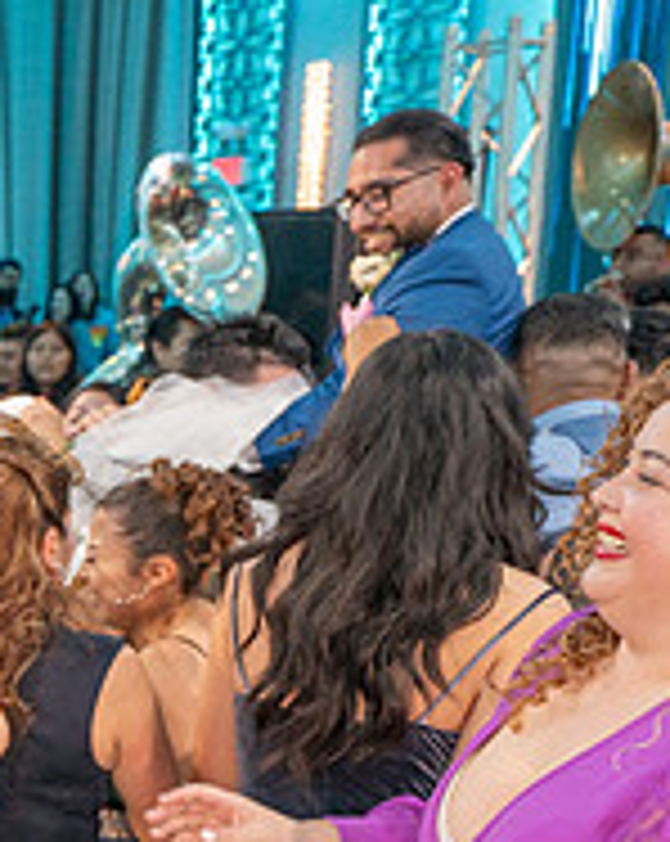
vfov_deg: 26.7
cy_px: 678
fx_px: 1739
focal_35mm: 70
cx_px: -517
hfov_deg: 17.8
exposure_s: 1/200
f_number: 3.5
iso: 1000
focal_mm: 24
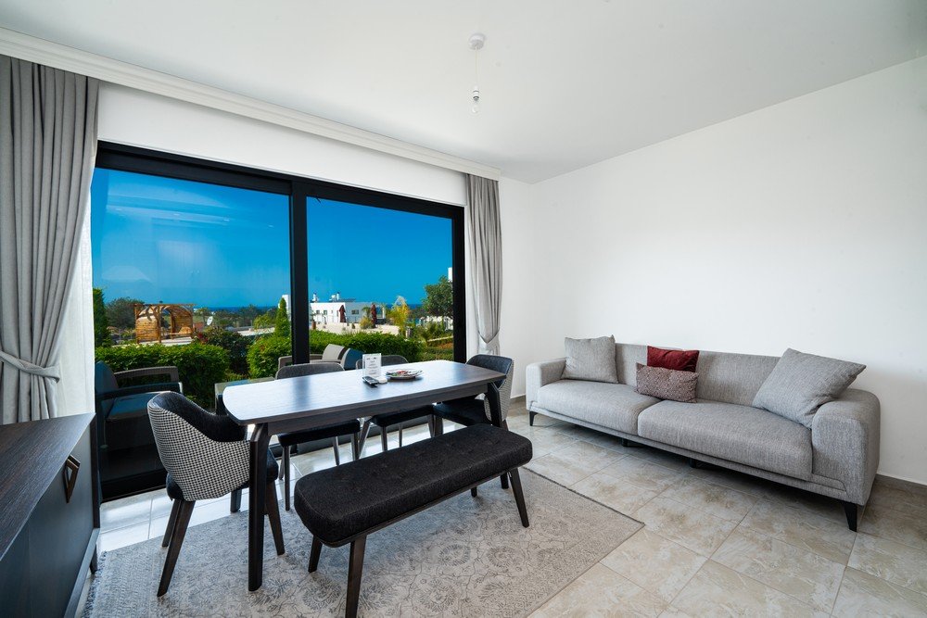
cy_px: 309
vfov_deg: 81.2
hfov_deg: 104.2
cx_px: 464
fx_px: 361
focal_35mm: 14
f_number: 16
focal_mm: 14
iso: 100
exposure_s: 1/8
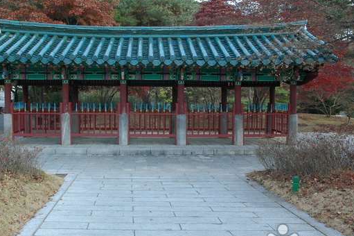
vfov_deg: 32.6
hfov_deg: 47.1
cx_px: 140
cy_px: 108
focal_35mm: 41
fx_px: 403
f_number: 5
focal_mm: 20
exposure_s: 1/125
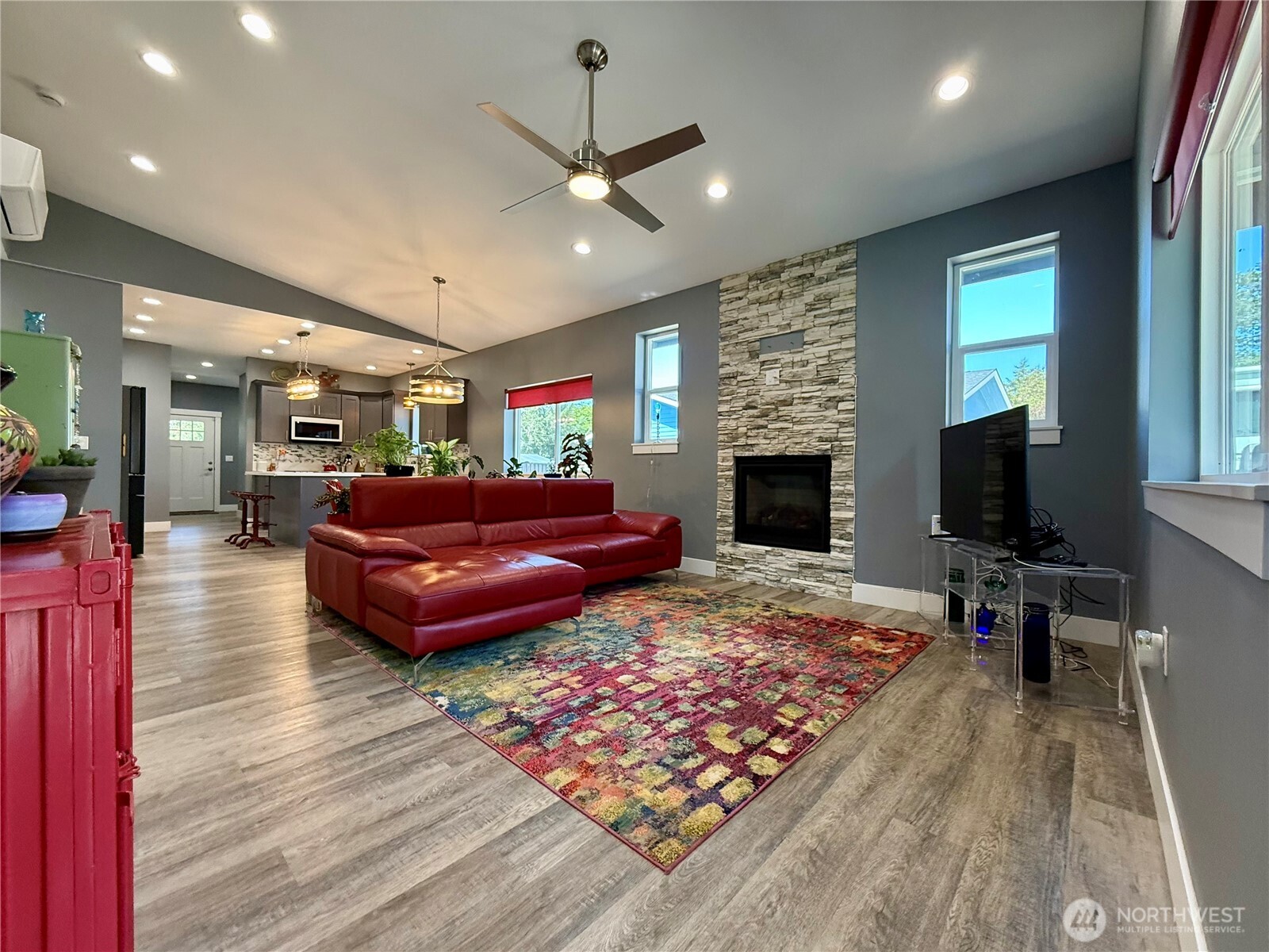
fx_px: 513
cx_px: 634
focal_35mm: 14
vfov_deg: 85.7
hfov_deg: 102.1
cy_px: 476
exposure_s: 1/120
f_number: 2.2
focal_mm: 2.22
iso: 320
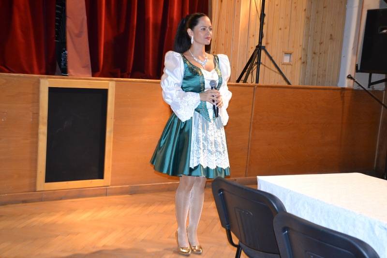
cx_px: 194
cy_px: 129
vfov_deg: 28.1
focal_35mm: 48
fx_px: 516
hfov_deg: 41.1
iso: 1800
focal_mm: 32
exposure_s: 1/60
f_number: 4.2
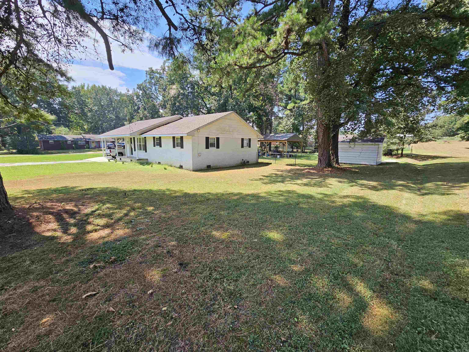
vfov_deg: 89.9
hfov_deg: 106.2
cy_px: 176
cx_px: 234
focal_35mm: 13
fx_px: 176
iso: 50
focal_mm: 2.2
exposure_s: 1/638
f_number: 2.2
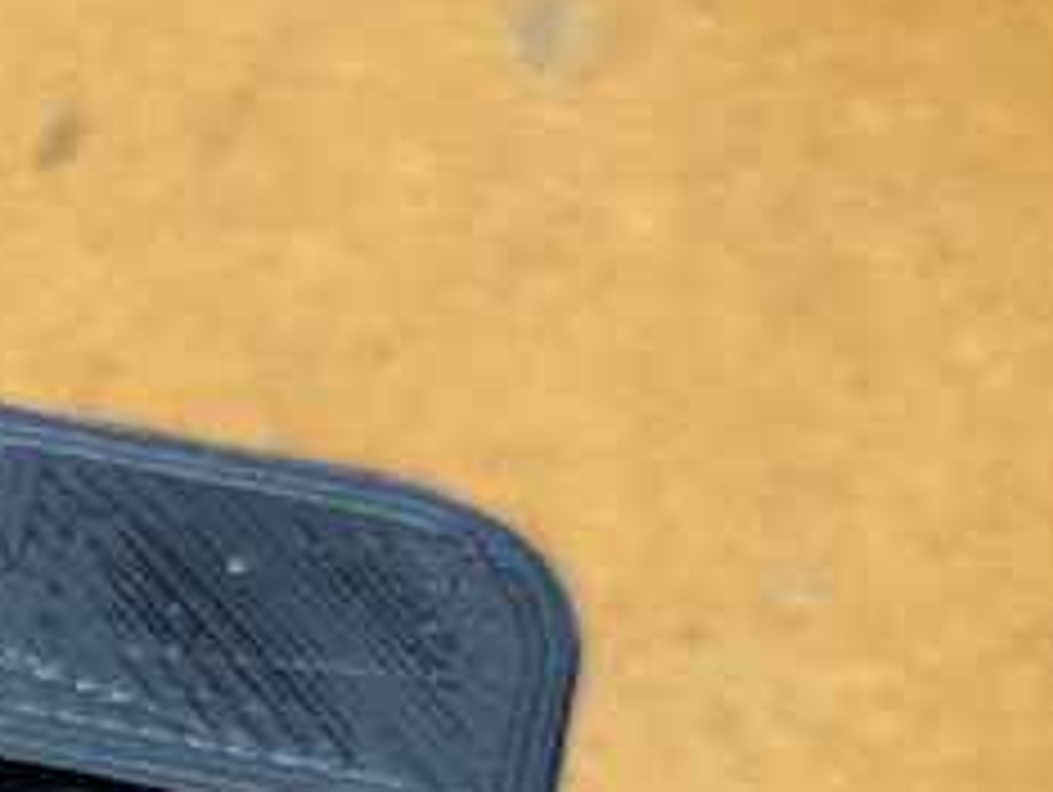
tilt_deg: -57.3
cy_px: 1323
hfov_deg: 9.0
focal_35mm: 210
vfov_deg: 6.9
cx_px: -896
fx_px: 6395
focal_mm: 6.76
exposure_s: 1/60
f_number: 1.78
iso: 64
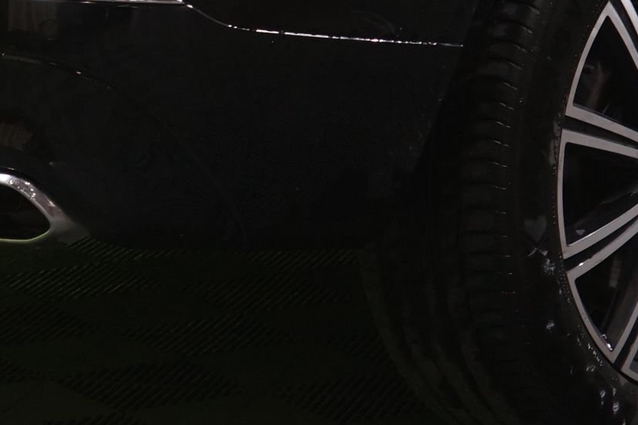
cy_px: -130
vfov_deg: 8.1
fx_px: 2959
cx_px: 377
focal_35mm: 167
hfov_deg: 12.3
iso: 800
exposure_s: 1/30
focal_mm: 35
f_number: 5
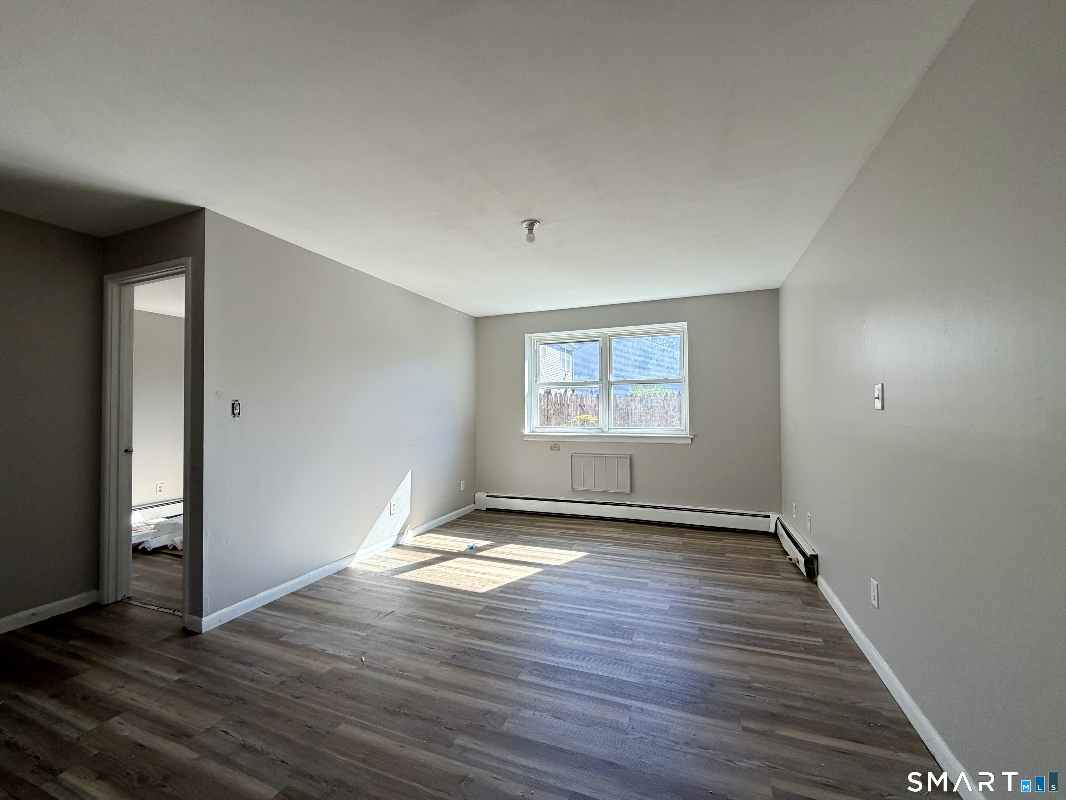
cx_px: 533
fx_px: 431
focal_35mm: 14
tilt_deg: +1.4
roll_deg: +0.3
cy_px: 400
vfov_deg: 85.7
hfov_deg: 102.1
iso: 50
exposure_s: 1/121
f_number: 2.2
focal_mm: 2.22
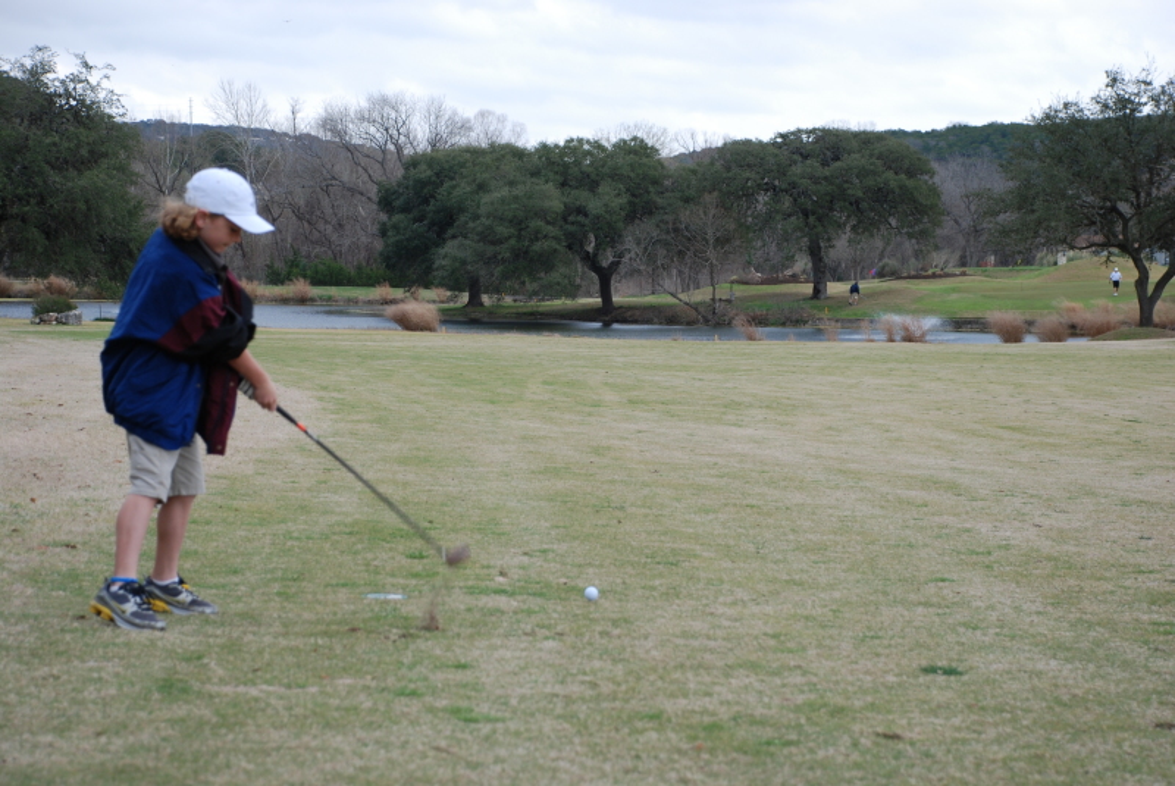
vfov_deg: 14.7
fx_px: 3038
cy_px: 393
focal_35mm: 93
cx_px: 588
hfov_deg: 21.9
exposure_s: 1/200
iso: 200
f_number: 5.3
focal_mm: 62
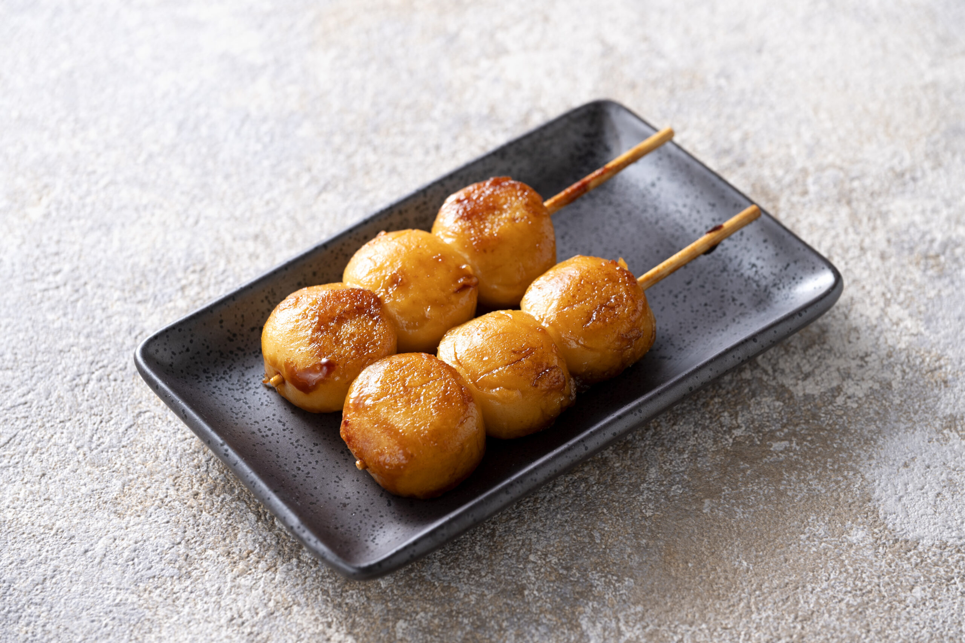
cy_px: 322
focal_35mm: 104
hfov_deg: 19.6
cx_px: 482
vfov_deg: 13.2
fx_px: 2788
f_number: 8
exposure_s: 1/200
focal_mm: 104
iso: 200
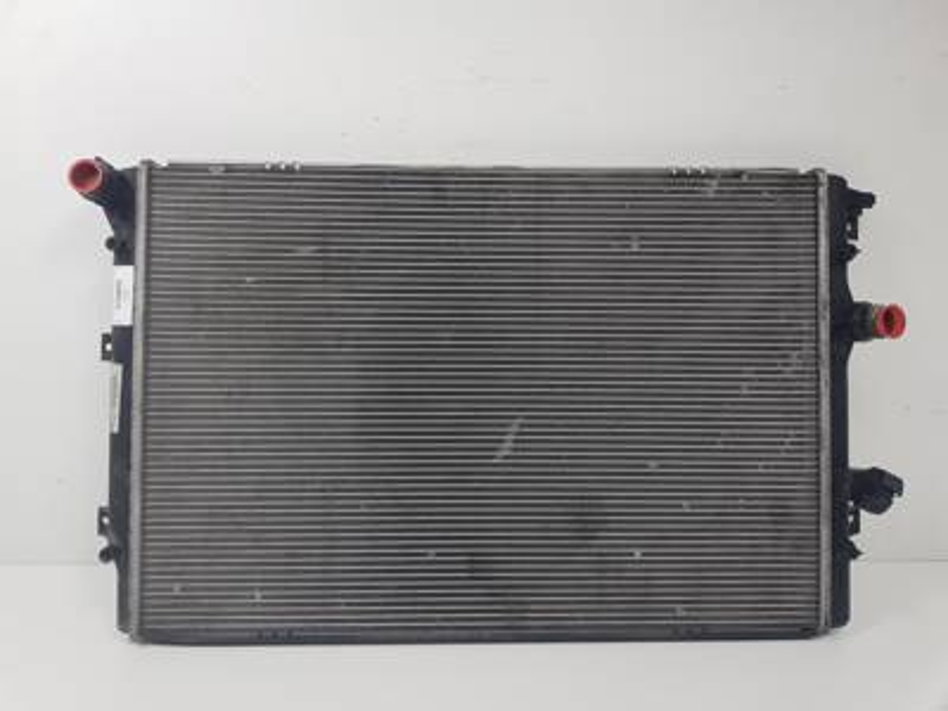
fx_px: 712
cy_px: 356
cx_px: 474
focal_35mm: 26
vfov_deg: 53.1
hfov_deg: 67.3
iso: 40
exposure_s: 1/266
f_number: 1.7
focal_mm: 4.2
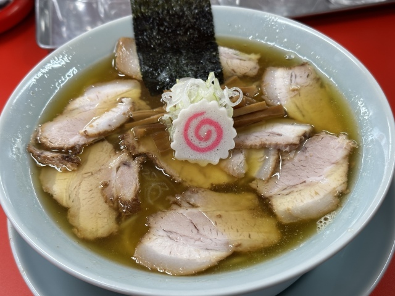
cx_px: 198
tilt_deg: -48.2
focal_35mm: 48
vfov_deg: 30.3
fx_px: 548
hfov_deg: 39.7
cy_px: 148
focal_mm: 6.86
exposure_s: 1/50
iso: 50
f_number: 1.78
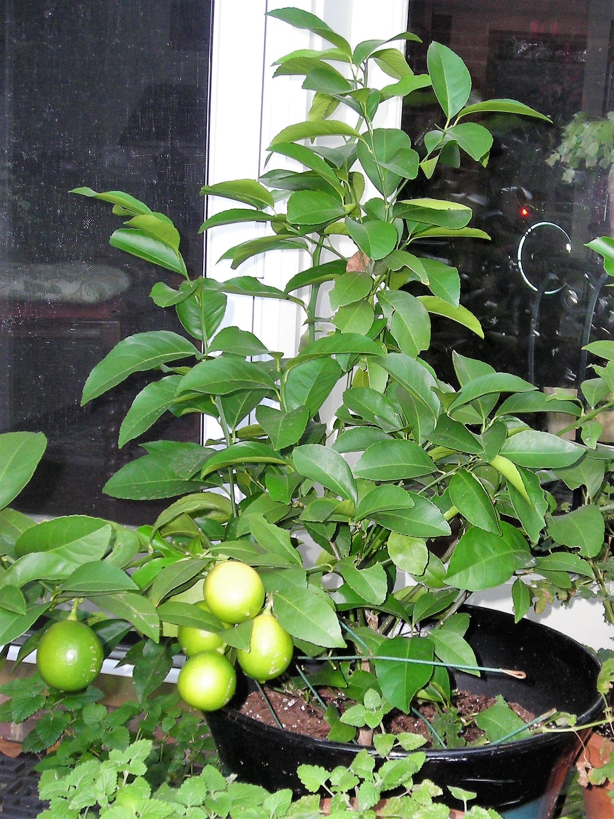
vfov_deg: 49.0
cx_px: 307
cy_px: 410
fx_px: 899
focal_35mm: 38
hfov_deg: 37.7
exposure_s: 1/60
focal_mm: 6.3
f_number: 3.2
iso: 145
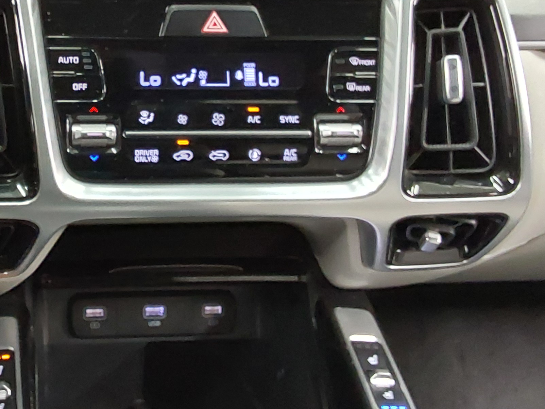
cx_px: 92
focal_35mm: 57
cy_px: 85
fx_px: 898
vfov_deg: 25.3
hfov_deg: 32.6
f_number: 1.9
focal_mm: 2.91
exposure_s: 1/24
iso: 500
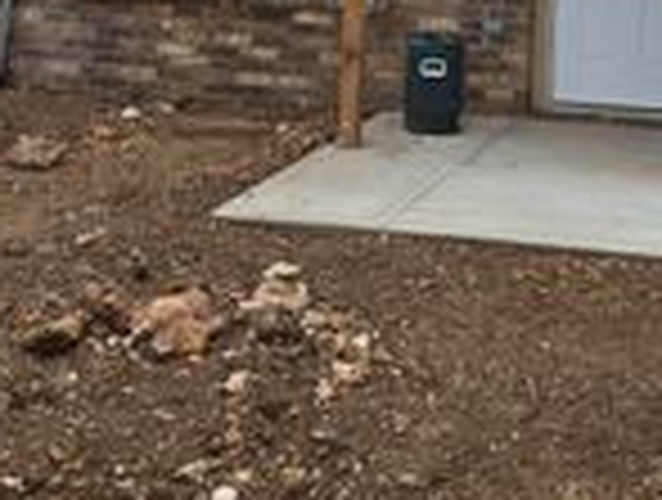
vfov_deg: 17.8
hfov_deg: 24.7
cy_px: -146
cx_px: 491
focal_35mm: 78
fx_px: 1495
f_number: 1.7
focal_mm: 6.3
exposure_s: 1/262
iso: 12
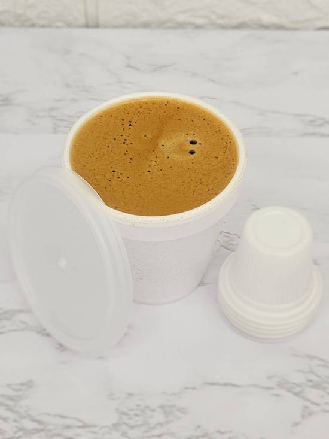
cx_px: 164
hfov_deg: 58.9
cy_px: 220
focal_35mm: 23
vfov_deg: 73.9
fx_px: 291
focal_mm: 5.4
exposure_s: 1/120
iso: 32
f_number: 1.8
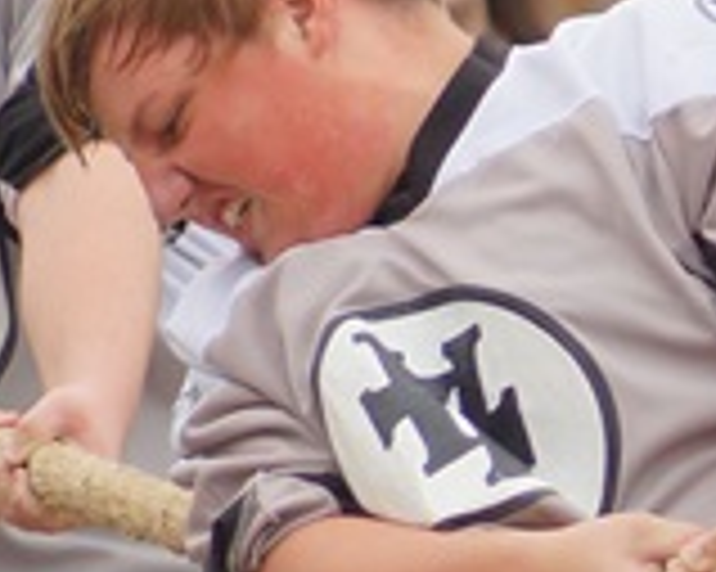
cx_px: 1207
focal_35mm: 1453
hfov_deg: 1.3
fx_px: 30771
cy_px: 549
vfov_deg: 1.1
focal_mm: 160
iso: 400
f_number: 5.6
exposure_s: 1/160
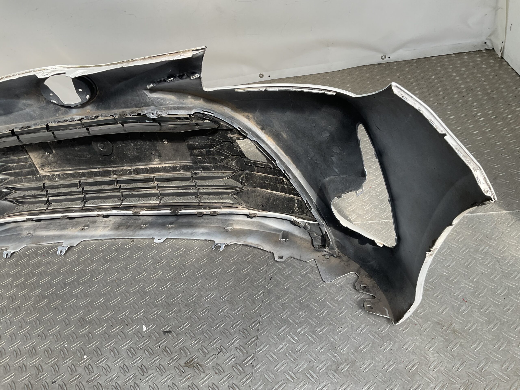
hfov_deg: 61.7
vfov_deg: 48.2
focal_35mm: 29
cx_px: 260
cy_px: 195
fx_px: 436
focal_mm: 3
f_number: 1.8
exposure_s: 1/260
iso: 16
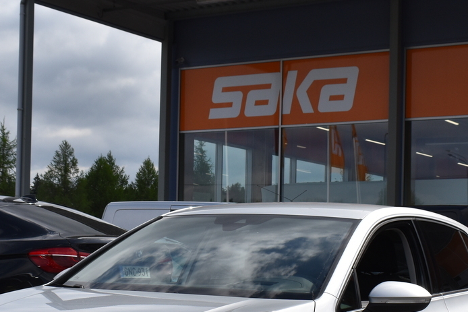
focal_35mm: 84
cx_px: 221
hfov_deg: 24.2
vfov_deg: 16.1
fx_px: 1092
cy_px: 276
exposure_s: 1/1000
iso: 200
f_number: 9.5
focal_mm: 24
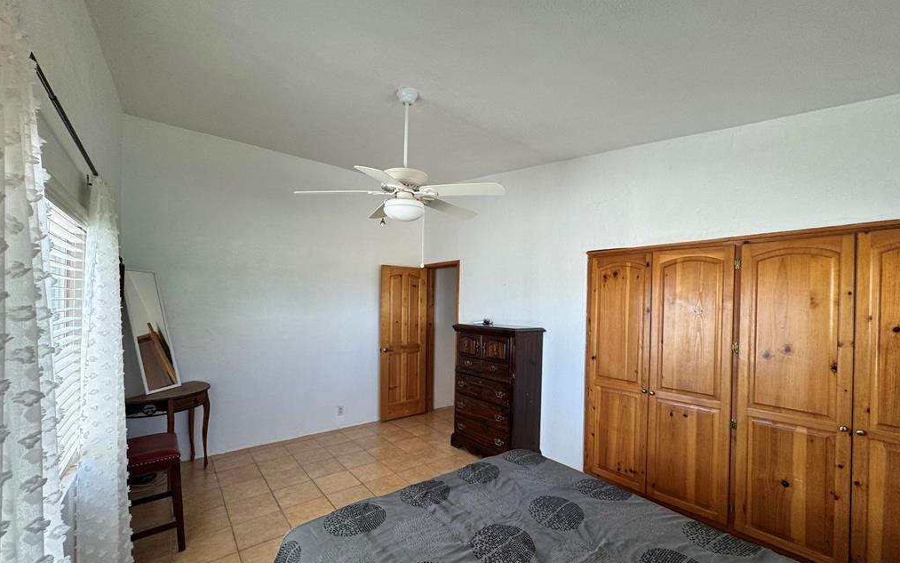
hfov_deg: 101.5
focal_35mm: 15
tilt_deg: -0.6
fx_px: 368
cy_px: 307
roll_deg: -1.0
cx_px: 452
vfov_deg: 74.6
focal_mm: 2.22
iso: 80
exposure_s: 1/99
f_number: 2.2
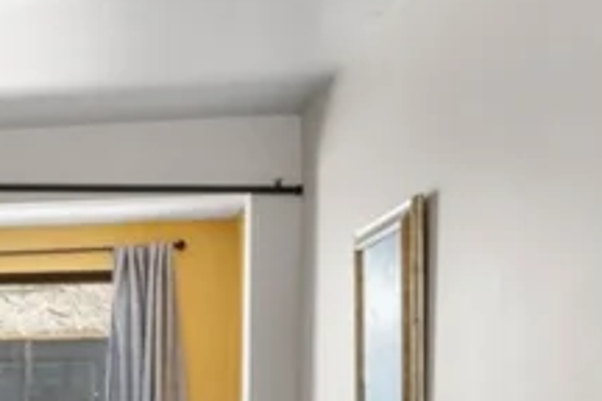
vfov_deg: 17.7
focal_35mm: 74
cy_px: 448
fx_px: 1237
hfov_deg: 22.6
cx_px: -287
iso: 250
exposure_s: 1/2
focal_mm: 19
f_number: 9
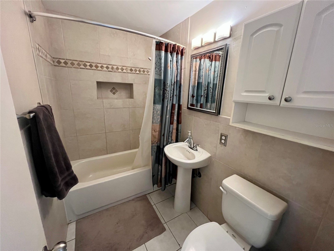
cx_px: 167
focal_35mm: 13
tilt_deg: -15.8
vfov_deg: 89.9
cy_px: 126
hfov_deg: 106.2
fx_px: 125
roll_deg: -2.7
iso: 1000
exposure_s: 1/60
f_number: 1.8
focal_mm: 1.57
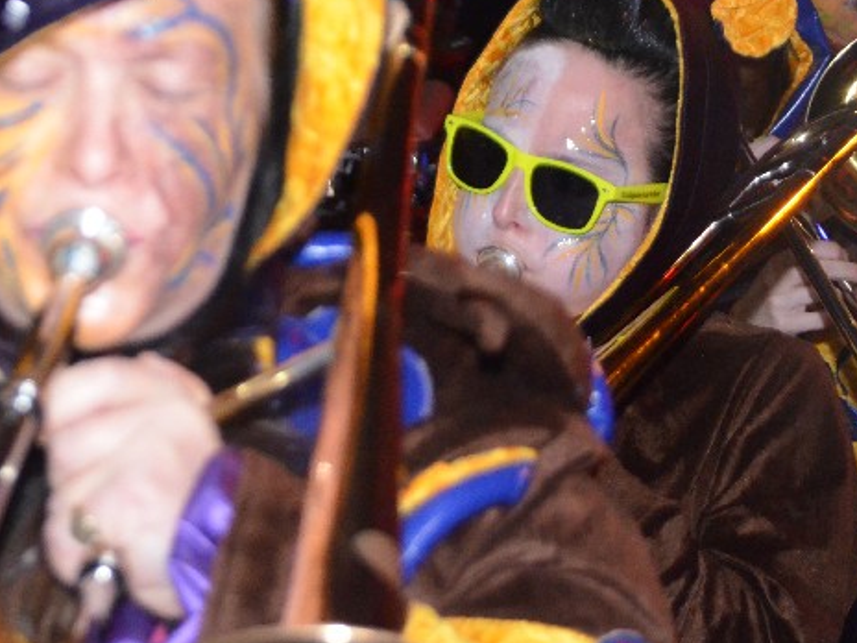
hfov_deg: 11.9
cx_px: 55
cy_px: 67
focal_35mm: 165
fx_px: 4085
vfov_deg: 9.0
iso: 3200
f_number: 4.8
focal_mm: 52
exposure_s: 1/60
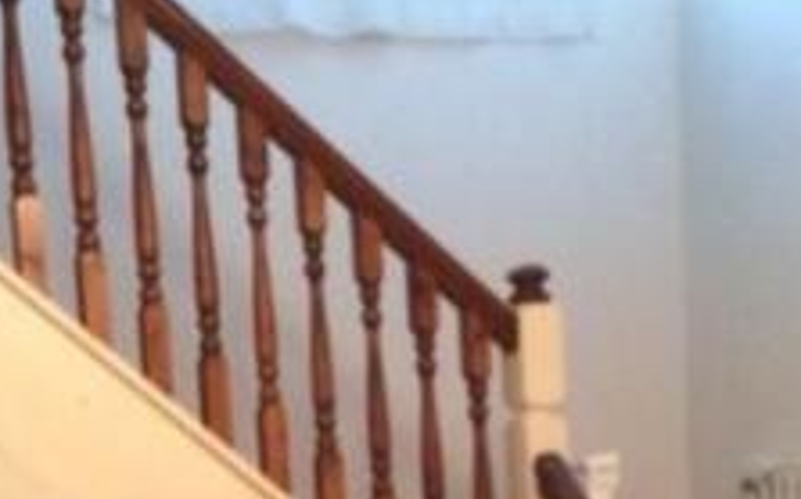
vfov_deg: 13.9
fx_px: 1941
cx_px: 395
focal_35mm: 89
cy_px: 716
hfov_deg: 23.3
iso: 250
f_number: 2.4
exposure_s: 1/20
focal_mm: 3.3
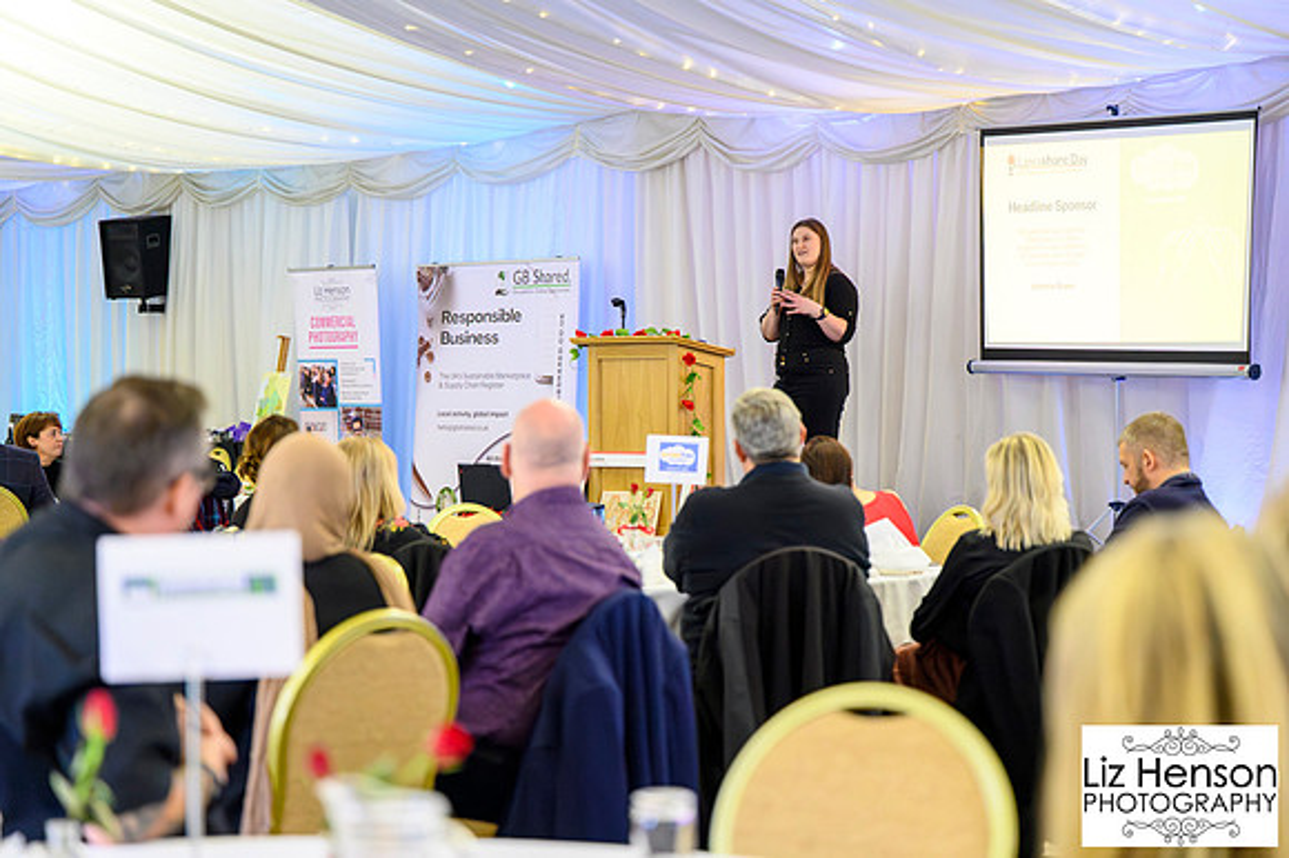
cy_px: 429
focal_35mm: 79
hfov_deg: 25.7
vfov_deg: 17.3
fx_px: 2827
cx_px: 644
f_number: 2.8
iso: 12800
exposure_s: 1/200
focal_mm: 79
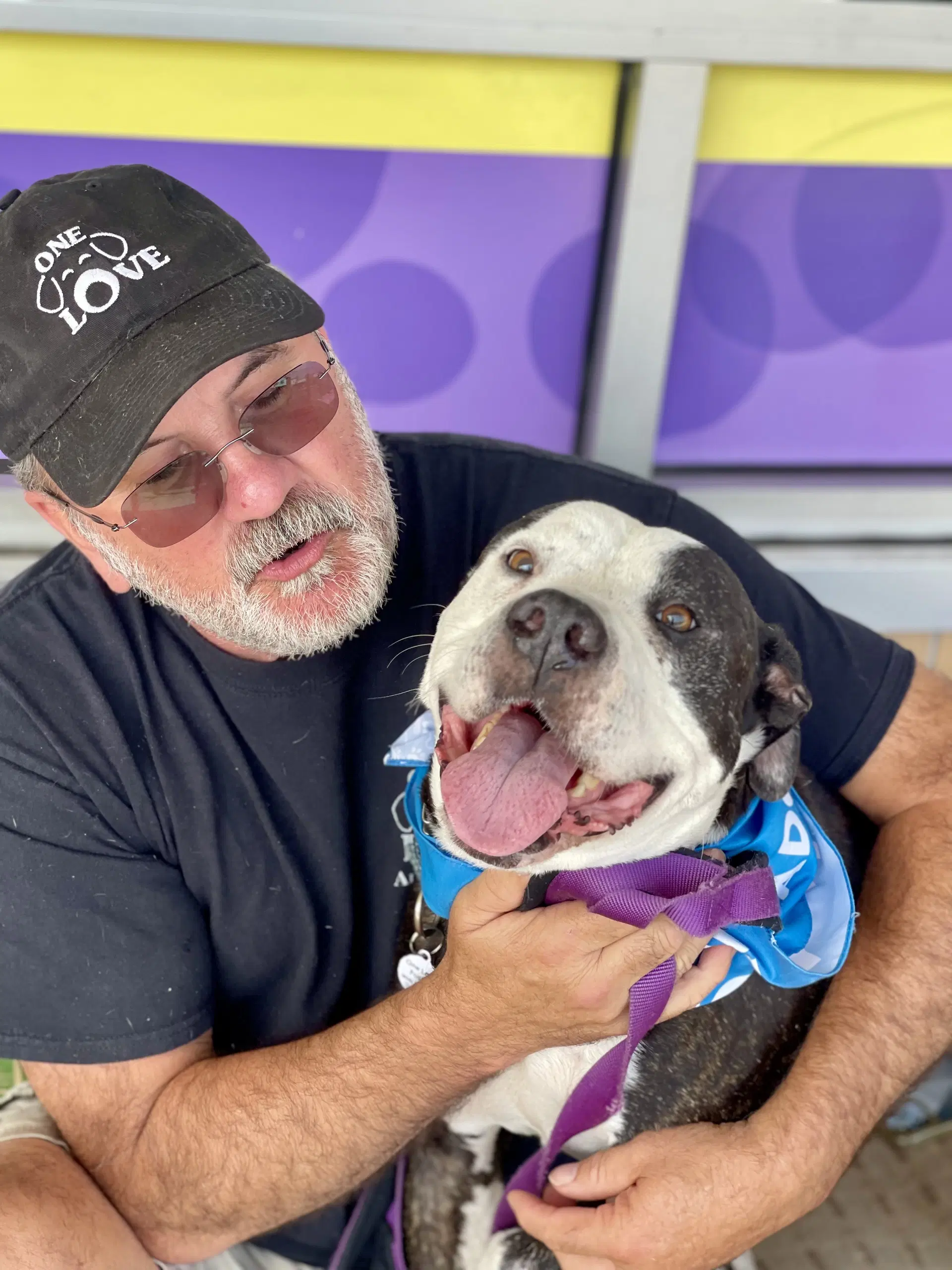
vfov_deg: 30.3
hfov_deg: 22.9
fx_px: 2347
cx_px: 476
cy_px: 635
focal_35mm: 64
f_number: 2.2
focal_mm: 7.5
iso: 32
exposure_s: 1/121
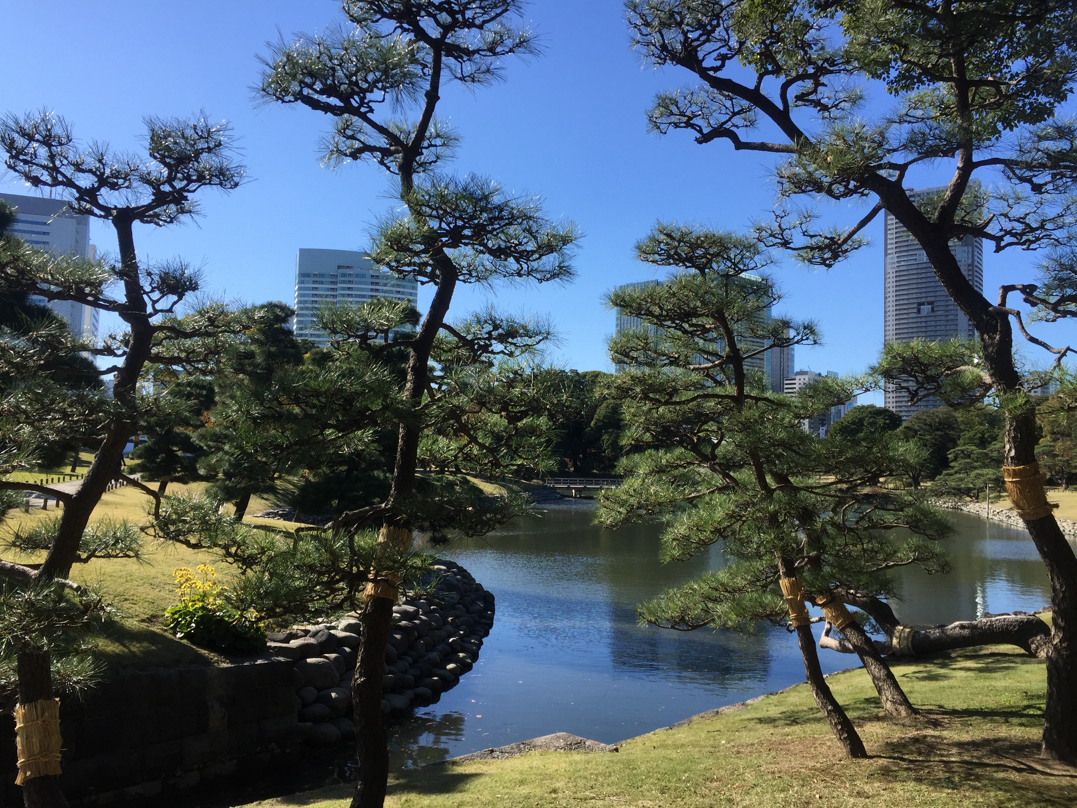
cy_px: 404
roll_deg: -1.2
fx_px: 902
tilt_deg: +4.1
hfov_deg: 61.7
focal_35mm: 29
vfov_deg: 48.2
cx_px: 538
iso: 32
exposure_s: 1/1647
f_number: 2.2
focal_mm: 4.15
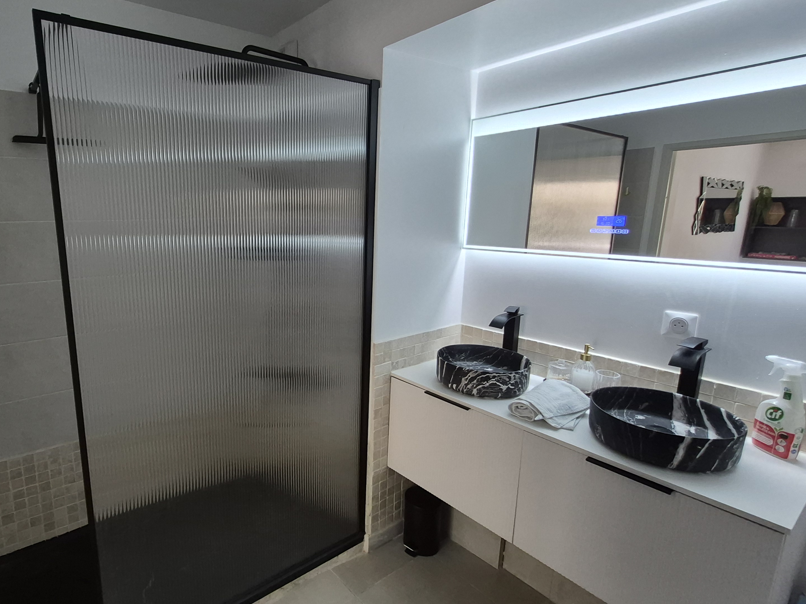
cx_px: 282
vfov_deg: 71.6
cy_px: 309
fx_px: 419
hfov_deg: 85.3
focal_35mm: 18
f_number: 2.2
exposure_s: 1/50
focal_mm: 1.74
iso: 200
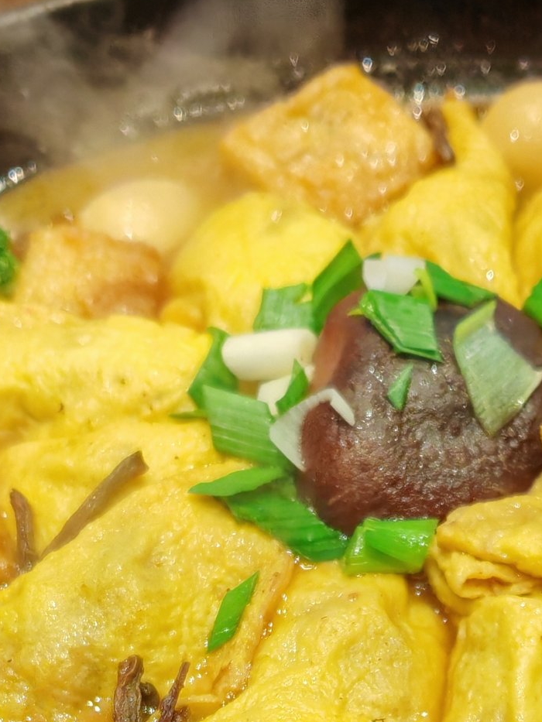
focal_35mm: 79
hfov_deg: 18.6
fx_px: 1649
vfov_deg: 23.3
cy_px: 774
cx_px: 363
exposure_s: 1/100
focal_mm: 5.52
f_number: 1.95
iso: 400
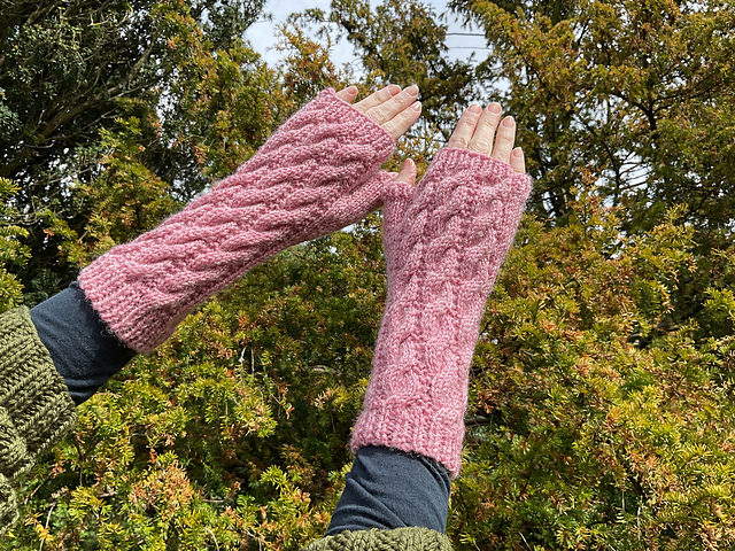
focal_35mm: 29
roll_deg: +4.7
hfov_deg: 61.7
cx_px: 368
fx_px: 616
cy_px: 276
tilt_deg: +14.4
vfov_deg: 48.2
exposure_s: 1/728
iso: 16
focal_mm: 3
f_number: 1.8
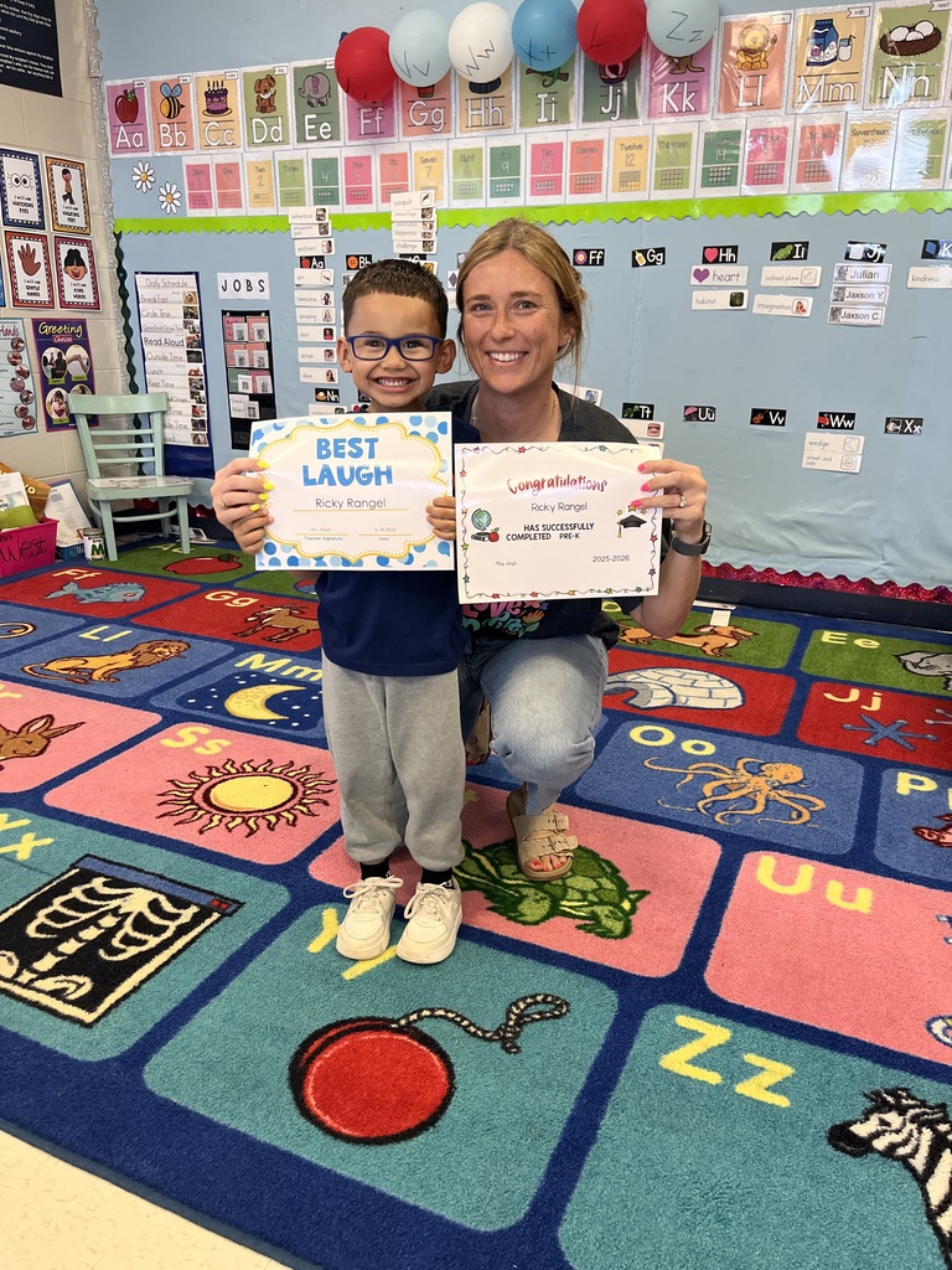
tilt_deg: -17.9
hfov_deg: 53.1
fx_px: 953
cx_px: 476
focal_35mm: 26
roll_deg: -0.6
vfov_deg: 67.3
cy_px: 635
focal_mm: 5.1
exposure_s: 1/60
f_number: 1.6
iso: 200
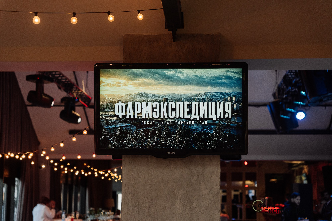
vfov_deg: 19.2
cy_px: 110
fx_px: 653
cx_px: 166
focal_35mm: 71
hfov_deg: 28.5
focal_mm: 70
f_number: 3.5
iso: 1600
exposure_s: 1/400
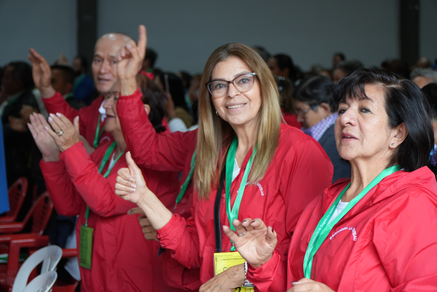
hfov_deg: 24.2
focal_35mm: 84
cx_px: 218
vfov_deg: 16.3
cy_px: 146
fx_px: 1020
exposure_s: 1/160
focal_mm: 56
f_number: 4
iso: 500
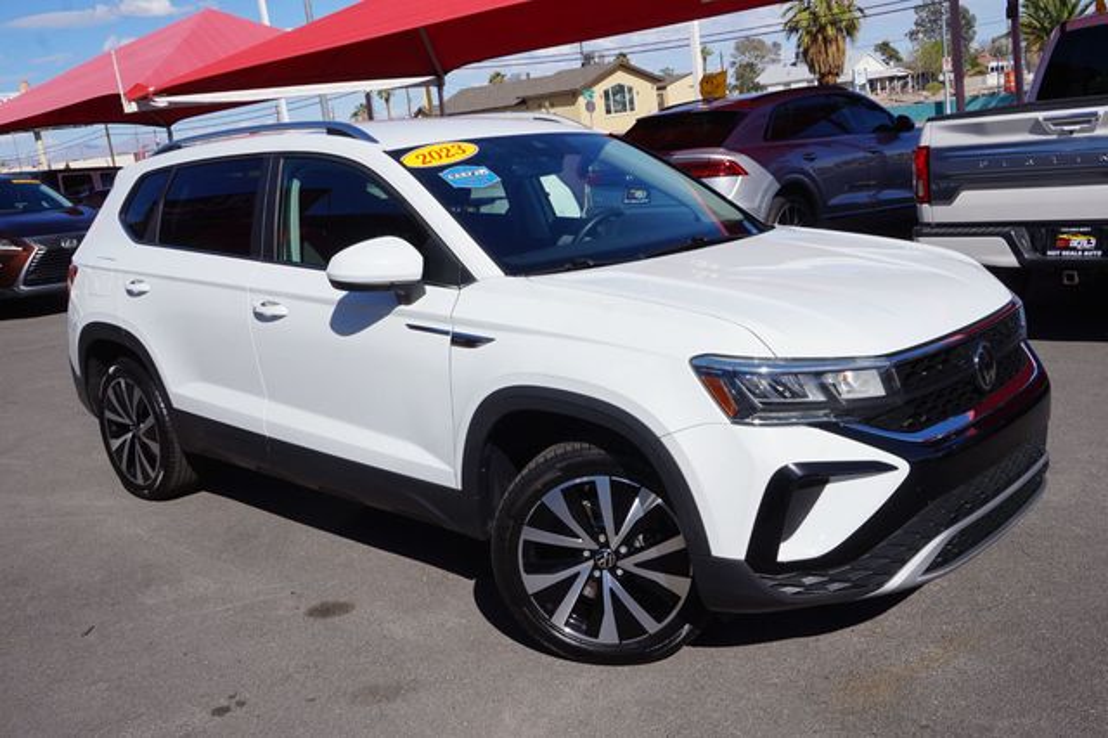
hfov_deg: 55.1
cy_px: 369
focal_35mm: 34
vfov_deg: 38.3
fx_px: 1061
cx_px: 554
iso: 100
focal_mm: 23
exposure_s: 1/160
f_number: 14
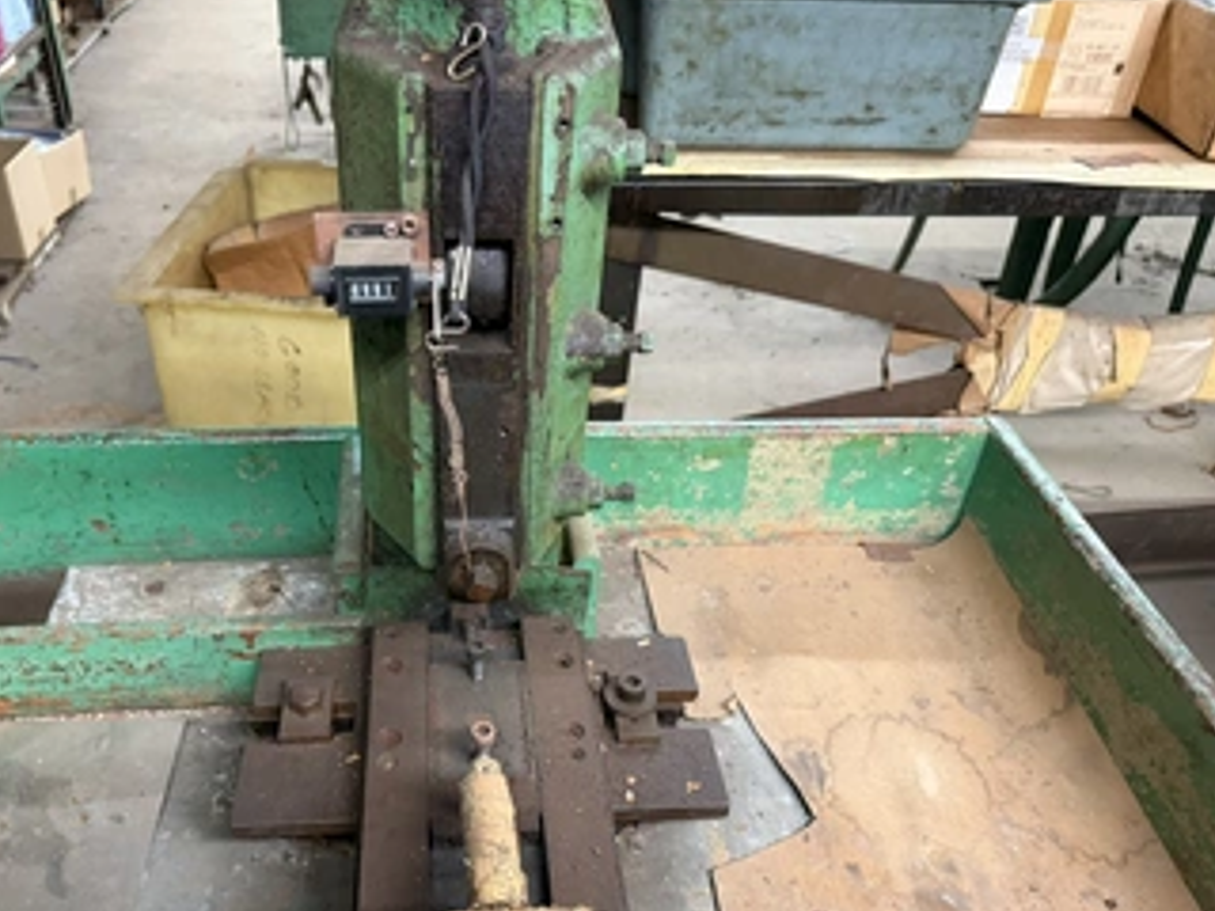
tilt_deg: -38.6
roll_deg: -1.7
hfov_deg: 59.6
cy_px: 547
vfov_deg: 46.5
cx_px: 505
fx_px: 1053
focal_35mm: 30
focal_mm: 6.76
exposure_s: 1/60
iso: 500
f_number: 1.78
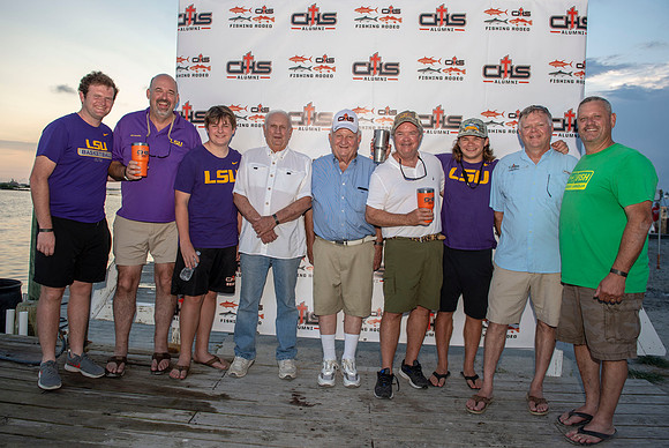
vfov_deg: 50.0
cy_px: 212
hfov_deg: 69.8
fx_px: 480
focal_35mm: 26
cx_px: 319
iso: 200
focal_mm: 24
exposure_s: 1/160
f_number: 4.5
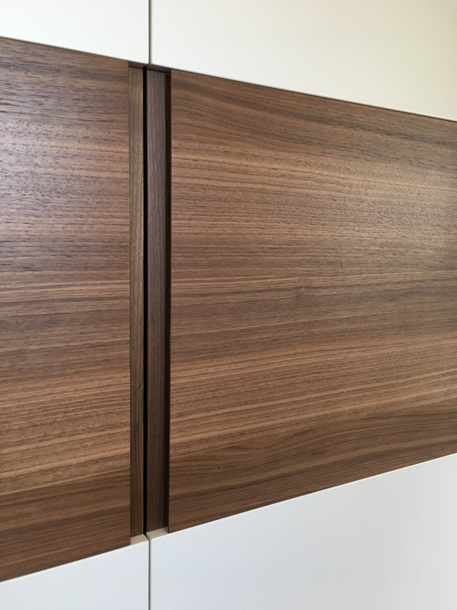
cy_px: 305
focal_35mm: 29
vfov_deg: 61.7
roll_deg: -1.4
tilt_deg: -8.4
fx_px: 510
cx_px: 228
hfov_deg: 48.2
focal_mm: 4.15
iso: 80
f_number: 2.2
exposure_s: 1/33
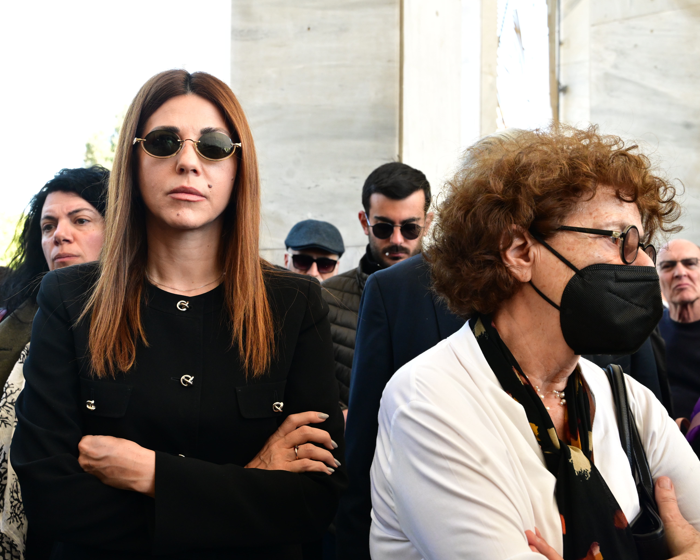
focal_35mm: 44
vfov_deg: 34.2
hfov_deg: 41.9
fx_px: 912
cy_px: 280
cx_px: 289
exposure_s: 1/400
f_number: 7.1
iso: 3200
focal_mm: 39
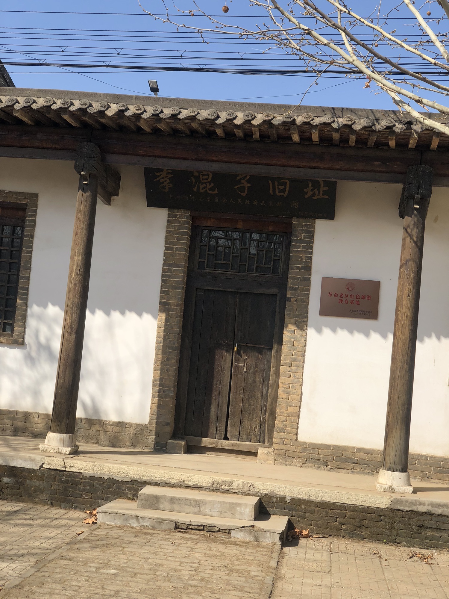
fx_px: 899
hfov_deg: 28.0
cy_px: 300
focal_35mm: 52
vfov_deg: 36.8
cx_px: 224
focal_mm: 6
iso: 16
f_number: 2.4
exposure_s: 1/1066
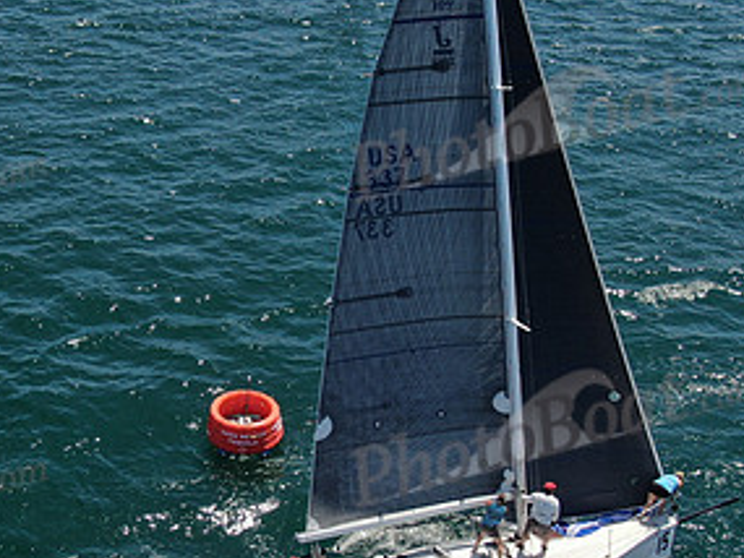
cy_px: 319
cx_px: 201
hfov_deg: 32.2
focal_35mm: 59
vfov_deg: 24.8
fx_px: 1269
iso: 100
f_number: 3
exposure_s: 1/1600
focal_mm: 5
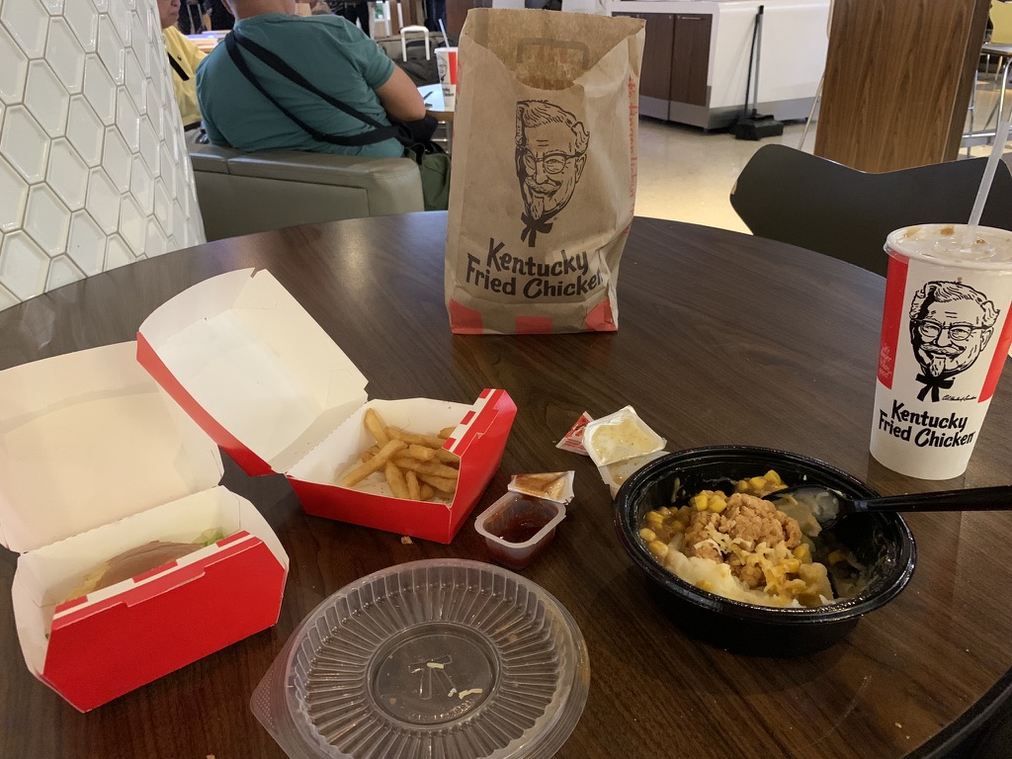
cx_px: 506
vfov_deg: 53.1
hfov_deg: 67.3
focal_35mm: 26
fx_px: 760
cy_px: 380
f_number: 1.8
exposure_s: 1/30
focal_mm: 4.25
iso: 640
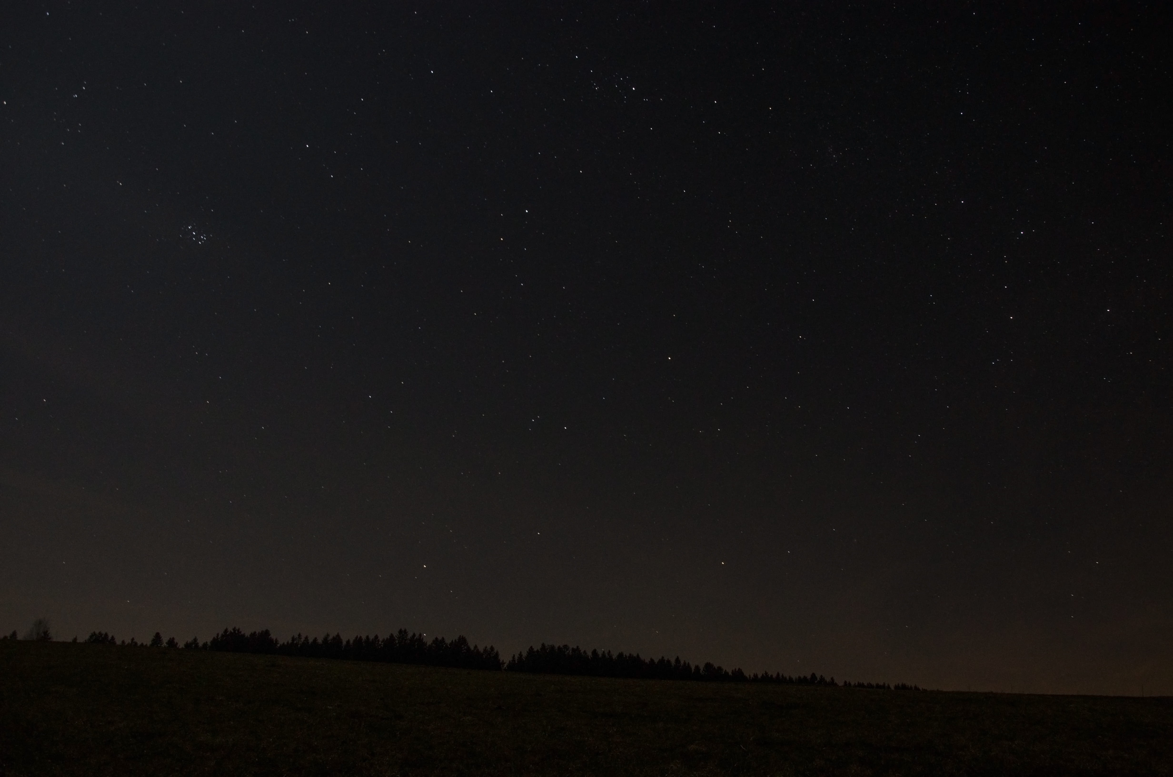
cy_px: 388
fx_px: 878
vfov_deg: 47.7
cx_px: 586
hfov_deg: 67.5
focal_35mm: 27
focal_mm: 18
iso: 400
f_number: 8
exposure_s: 20
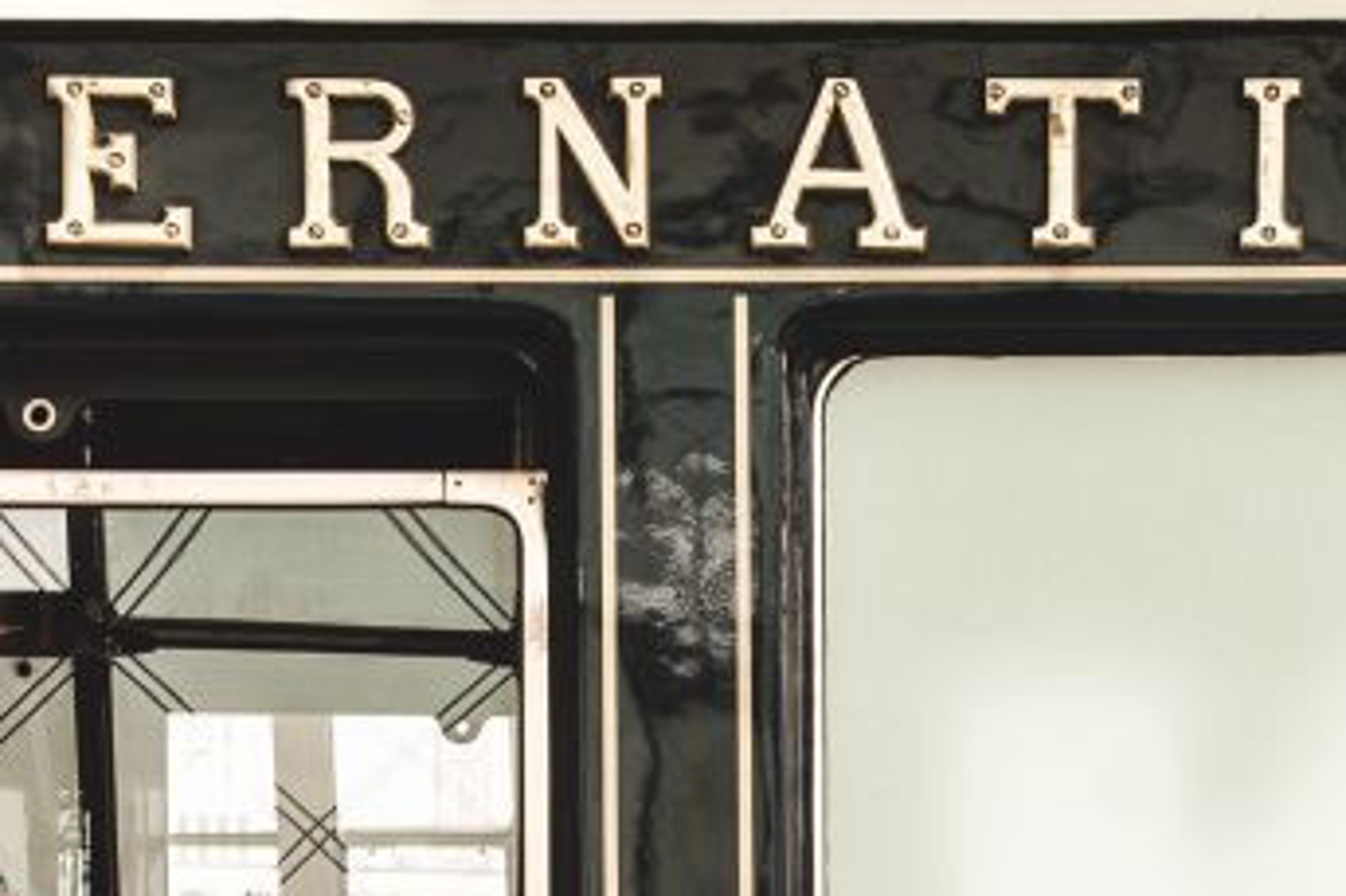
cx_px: 681
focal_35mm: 163
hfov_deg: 12.6
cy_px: 1512
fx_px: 6091
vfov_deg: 8.2
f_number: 5.6
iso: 100
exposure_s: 1/125
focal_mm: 35
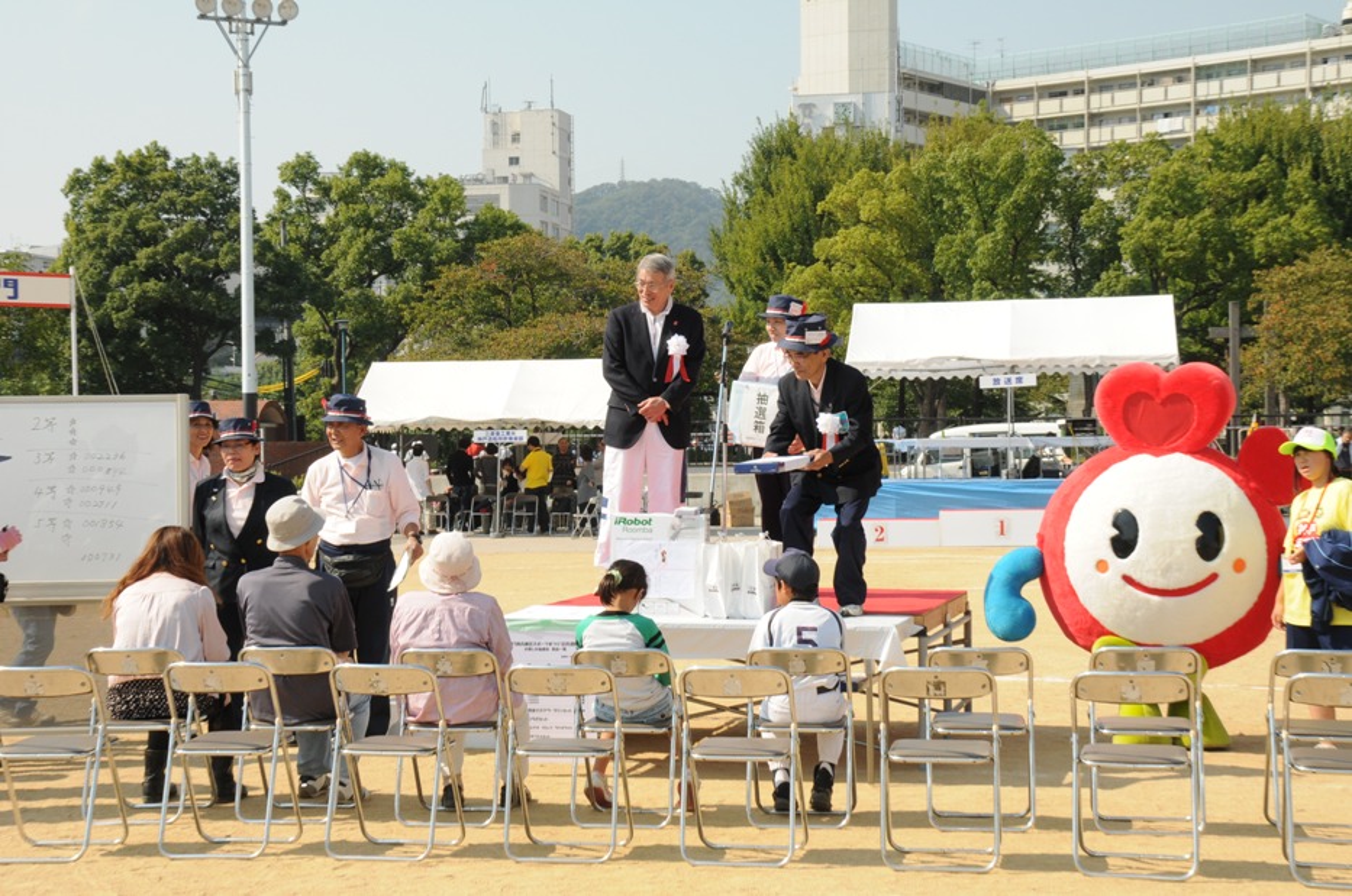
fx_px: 2250
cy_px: 448
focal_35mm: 60
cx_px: 676
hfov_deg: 33.4
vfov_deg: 22.5
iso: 400
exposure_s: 1/320
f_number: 11
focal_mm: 40
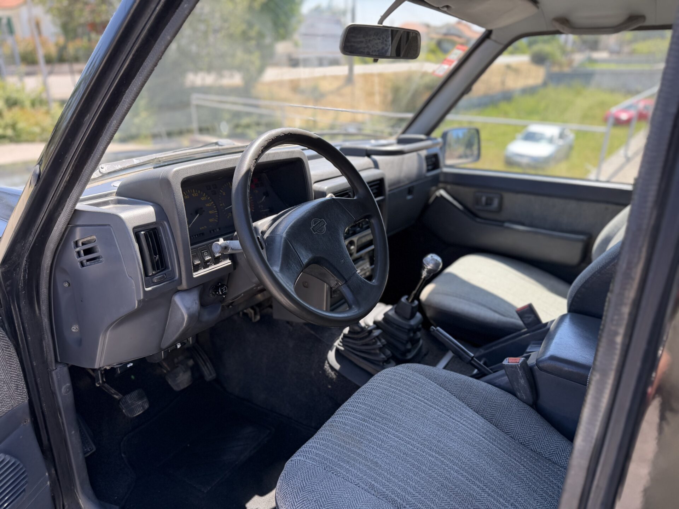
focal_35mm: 24
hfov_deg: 71.6
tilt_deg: -24.0
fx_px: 471
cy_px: 254
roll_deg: -1.2
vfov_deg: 56.8
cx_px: 340
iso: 100
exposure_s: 1/772
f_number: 1.78
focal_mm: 6.76
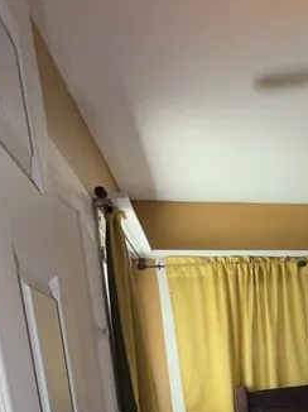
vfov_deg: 35.1
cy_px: 480
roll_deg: +3.3
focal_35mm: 44
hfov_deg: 29.8
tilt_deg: -12.9
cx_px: 331
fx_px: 523
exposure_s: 1/60
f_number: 2.2
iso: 32
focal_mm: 2.22
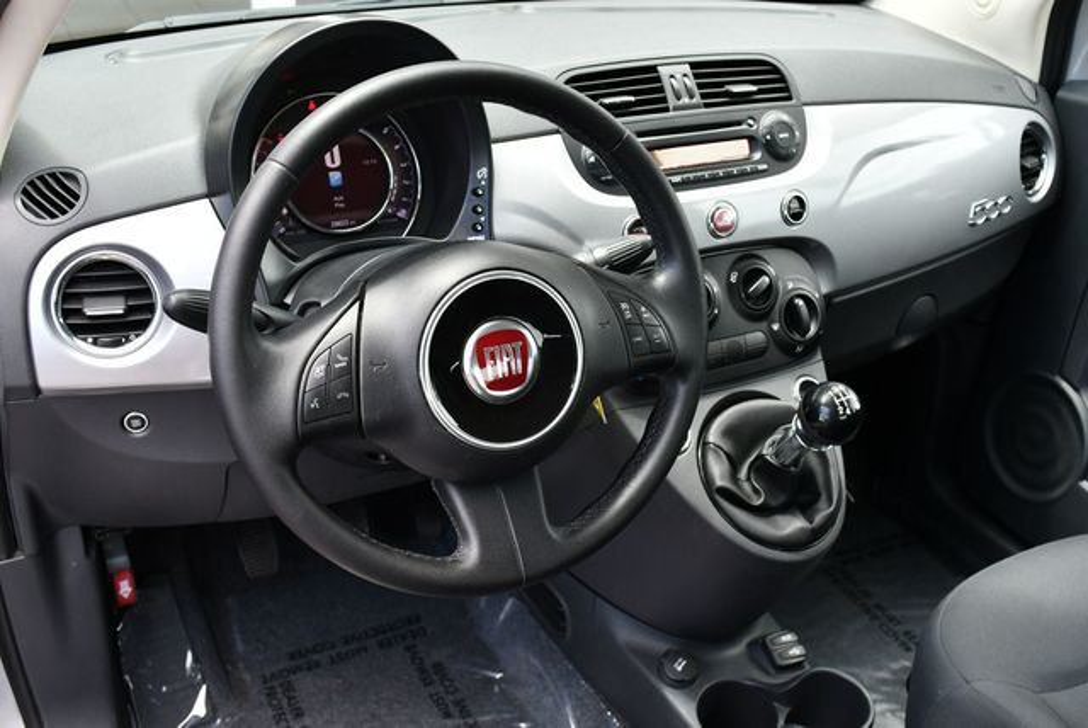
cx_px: 544
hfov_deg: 53.1
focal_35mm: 36
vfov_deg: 36.9
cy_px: 364
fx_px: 1089
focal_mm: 18
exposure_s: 1/250
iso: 400
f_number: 5
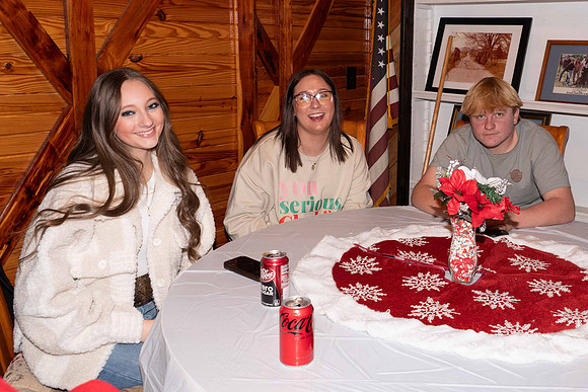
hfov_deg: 51.0
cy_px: 145
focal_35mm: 37
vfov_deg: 35.7
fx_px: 605
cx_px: 389
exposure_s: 1/100
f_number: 7.1
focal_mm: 28
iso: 500
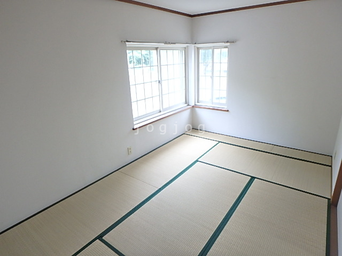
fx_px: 207
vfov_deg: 63.4
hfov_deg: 79.0
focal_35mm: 21
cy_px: 128
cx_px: 171
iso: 200
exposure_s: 1/40
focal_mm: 3.7
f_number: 3.5
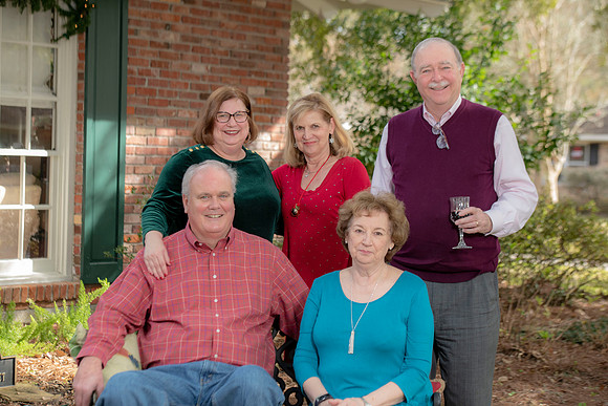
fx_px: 1655
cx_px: 304
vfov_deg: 14.0
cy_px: 203
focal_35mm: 98
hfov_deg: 20.8
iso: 320
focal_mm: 98
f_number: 5
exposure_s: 1/200
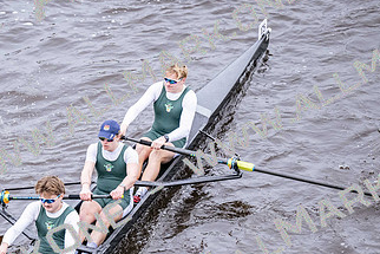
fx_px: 3802
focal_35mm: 360
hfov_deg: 5.7
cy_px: 196
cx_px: 97
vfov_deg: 3.8
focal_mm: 200
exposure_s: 1/2000
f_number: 2.8
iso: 3200
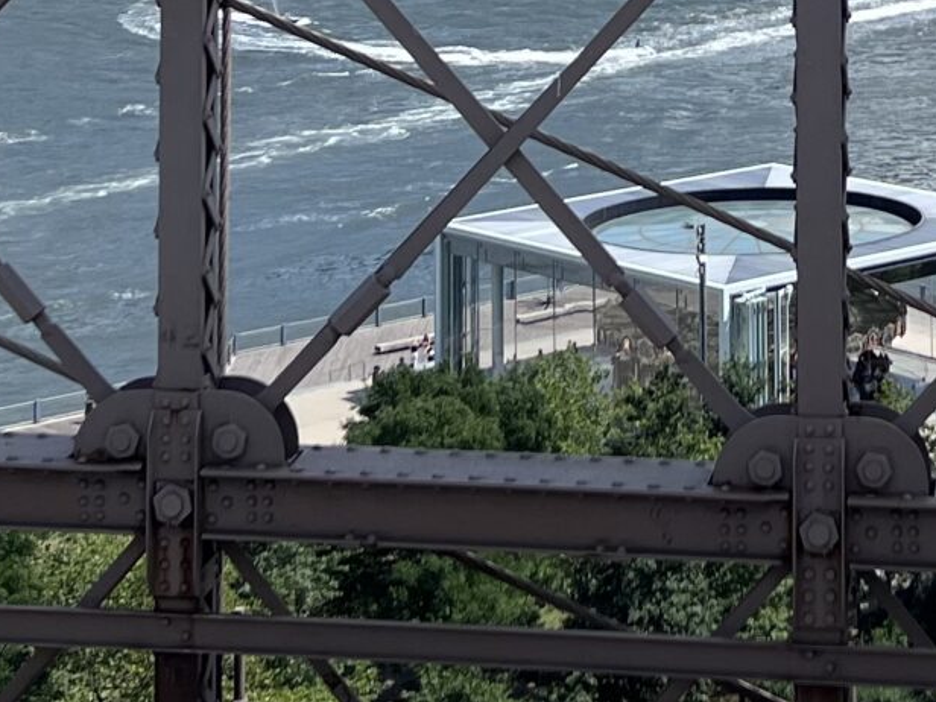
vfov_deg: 12.7
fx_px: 2920
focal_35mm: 108
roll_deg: +0.6
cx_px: 859
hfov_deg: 17.9
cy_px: -463
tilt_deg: +1.9
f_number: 1.5
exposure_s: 1/6211
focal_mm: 5.7
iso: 50
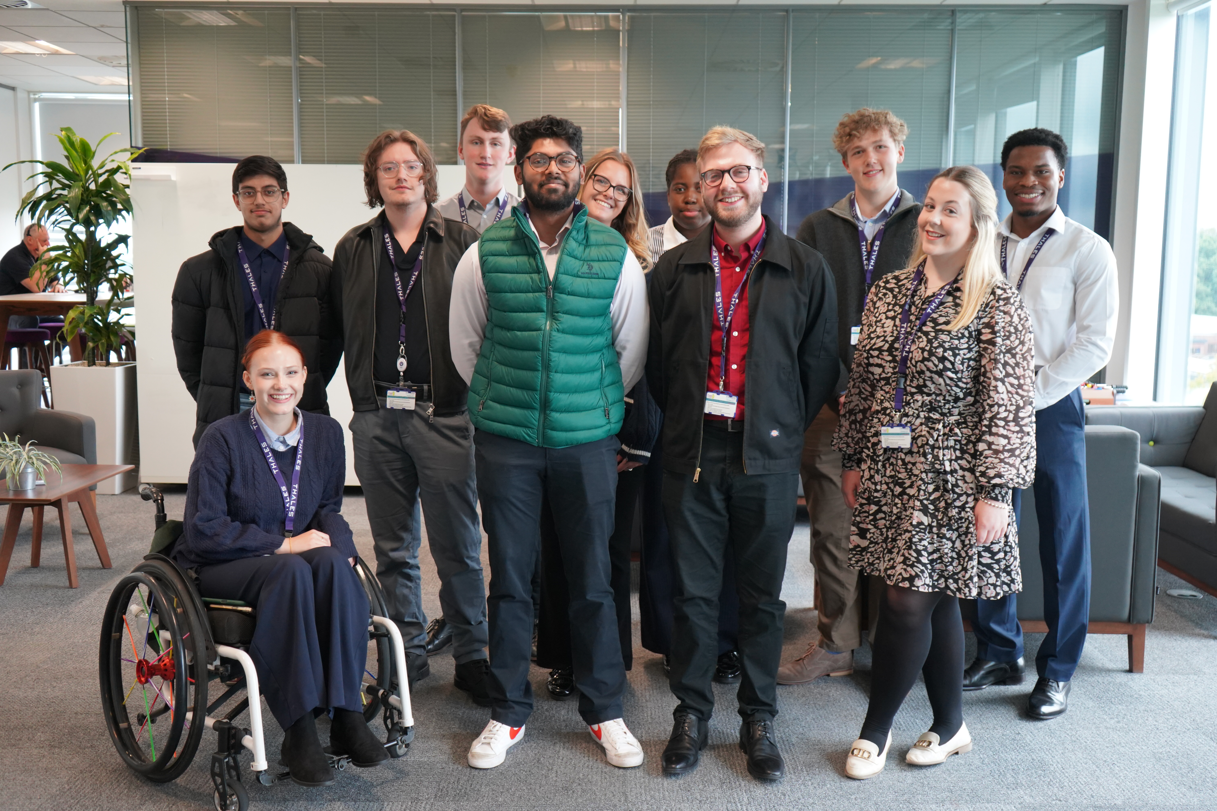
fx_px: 1183
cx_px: 608
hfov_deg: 54.4
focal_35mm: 35
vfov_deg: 37.9
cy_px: 406
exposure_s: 1/160
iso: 2500
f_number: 4
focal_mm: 35
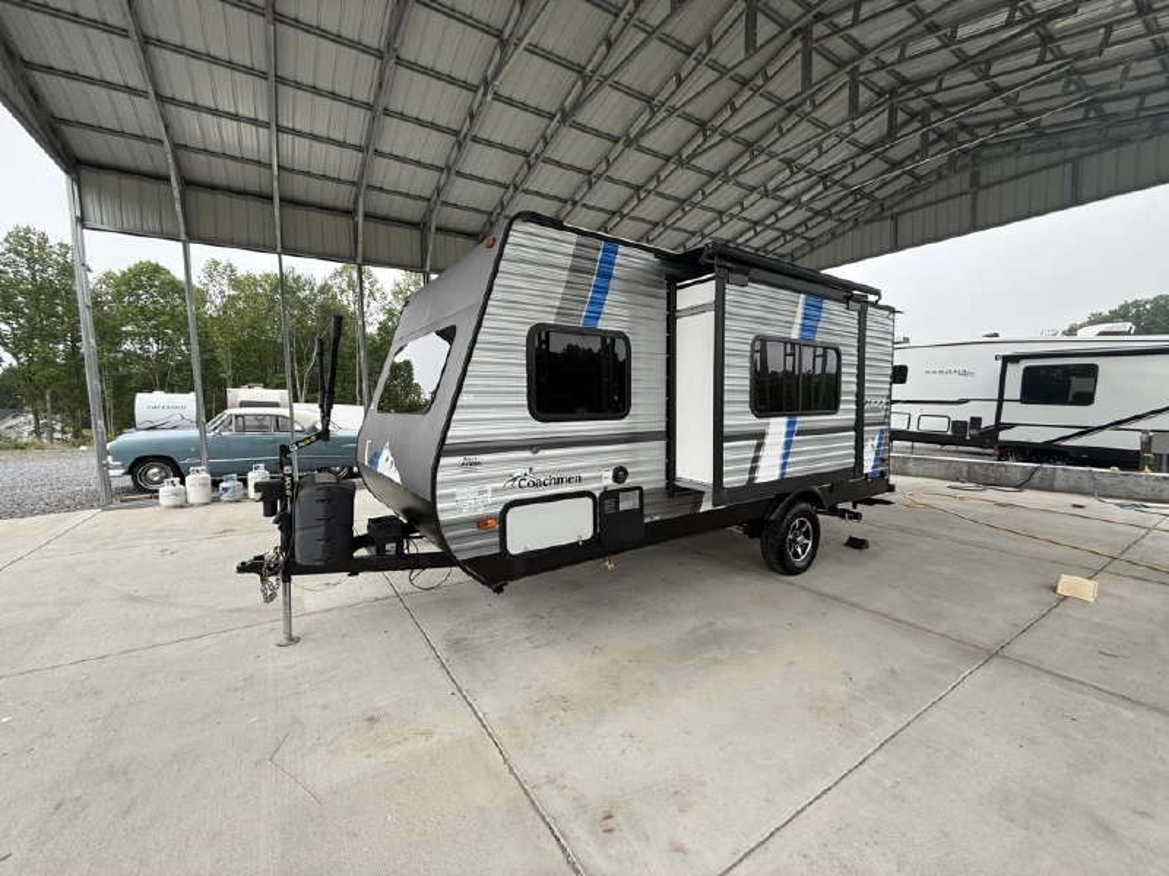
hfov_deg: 102.1
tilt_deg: -3.5
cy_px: 438
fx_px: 473
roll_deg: +2.5
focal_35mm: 14
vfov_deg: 85.7
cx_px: 584
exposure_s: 1/323
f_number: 2.2
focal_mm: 2.22
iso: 50
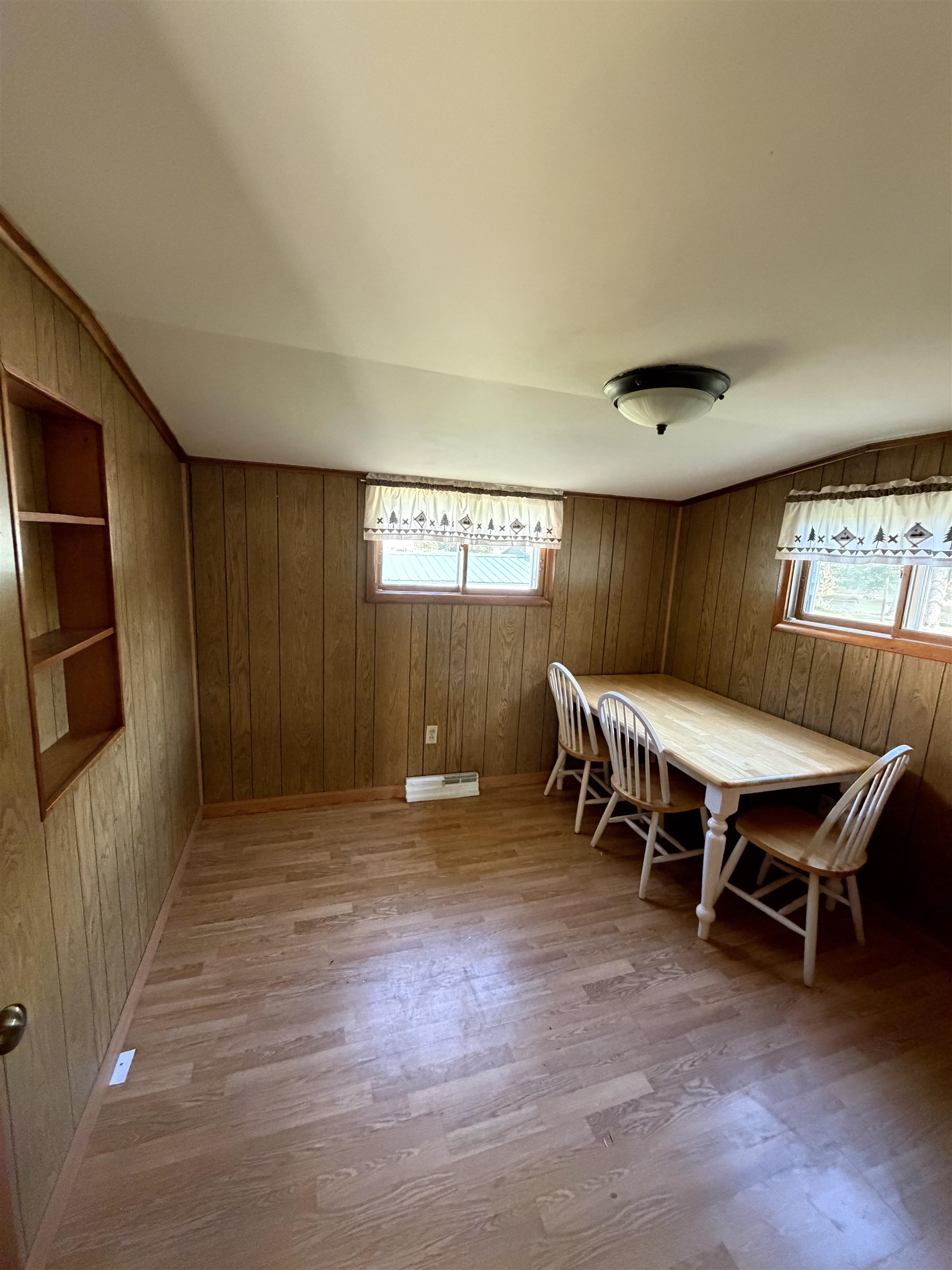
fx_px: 513
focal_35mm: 14
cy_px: 635
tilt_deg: -10.4
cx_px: 476
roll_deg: -2.7
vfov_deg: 102.1
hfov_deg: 85.7
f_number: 2.2
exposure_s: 1/60
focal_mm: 2.22
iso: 800
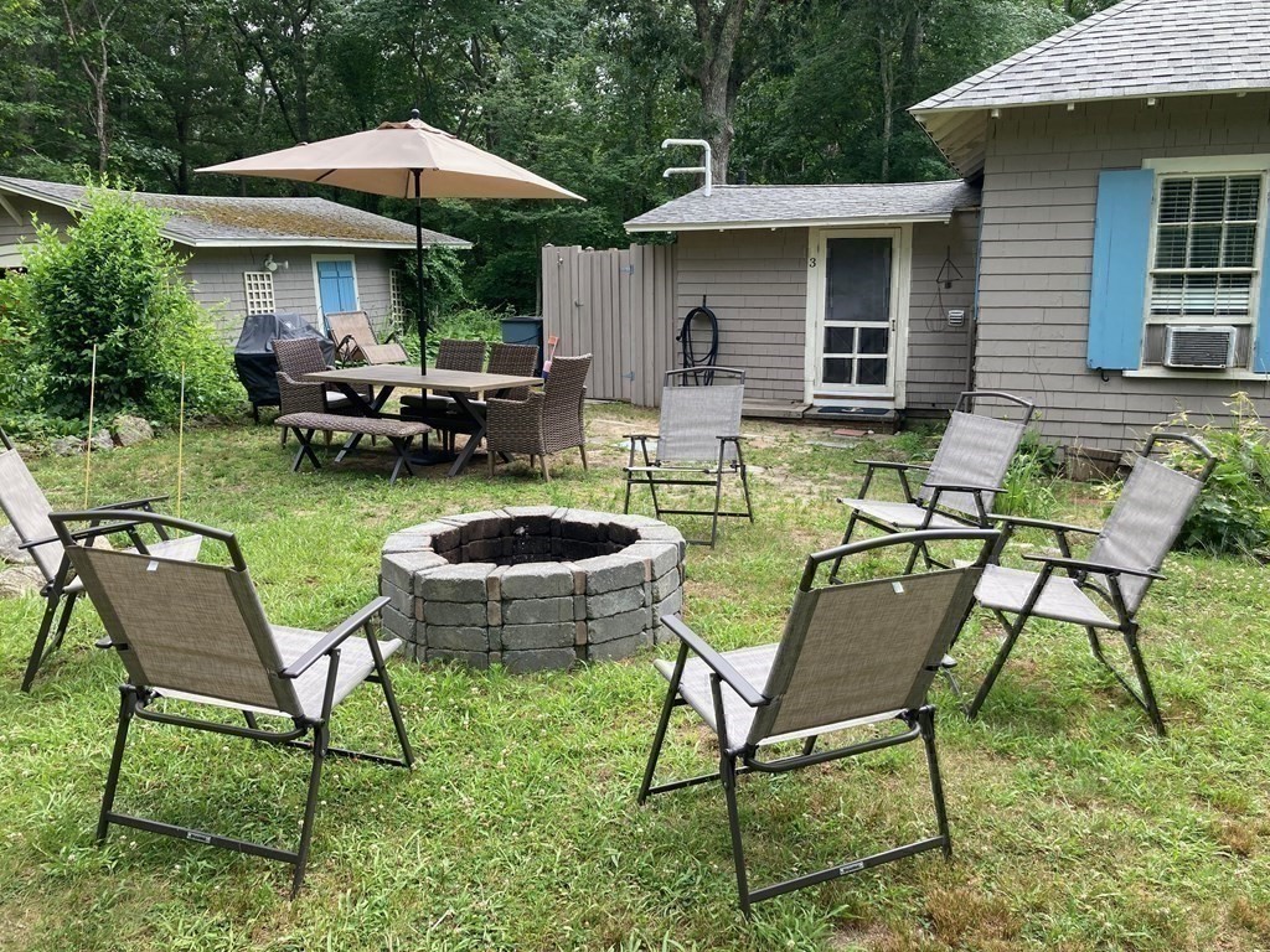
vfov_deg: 49.7
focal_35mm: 28
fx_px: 1027
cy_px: 476
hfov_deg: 63.4
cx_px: 635
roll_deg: +0.0
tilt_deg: -6.2
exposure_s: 1/527
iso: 20
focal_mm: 3.99
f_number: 1.8
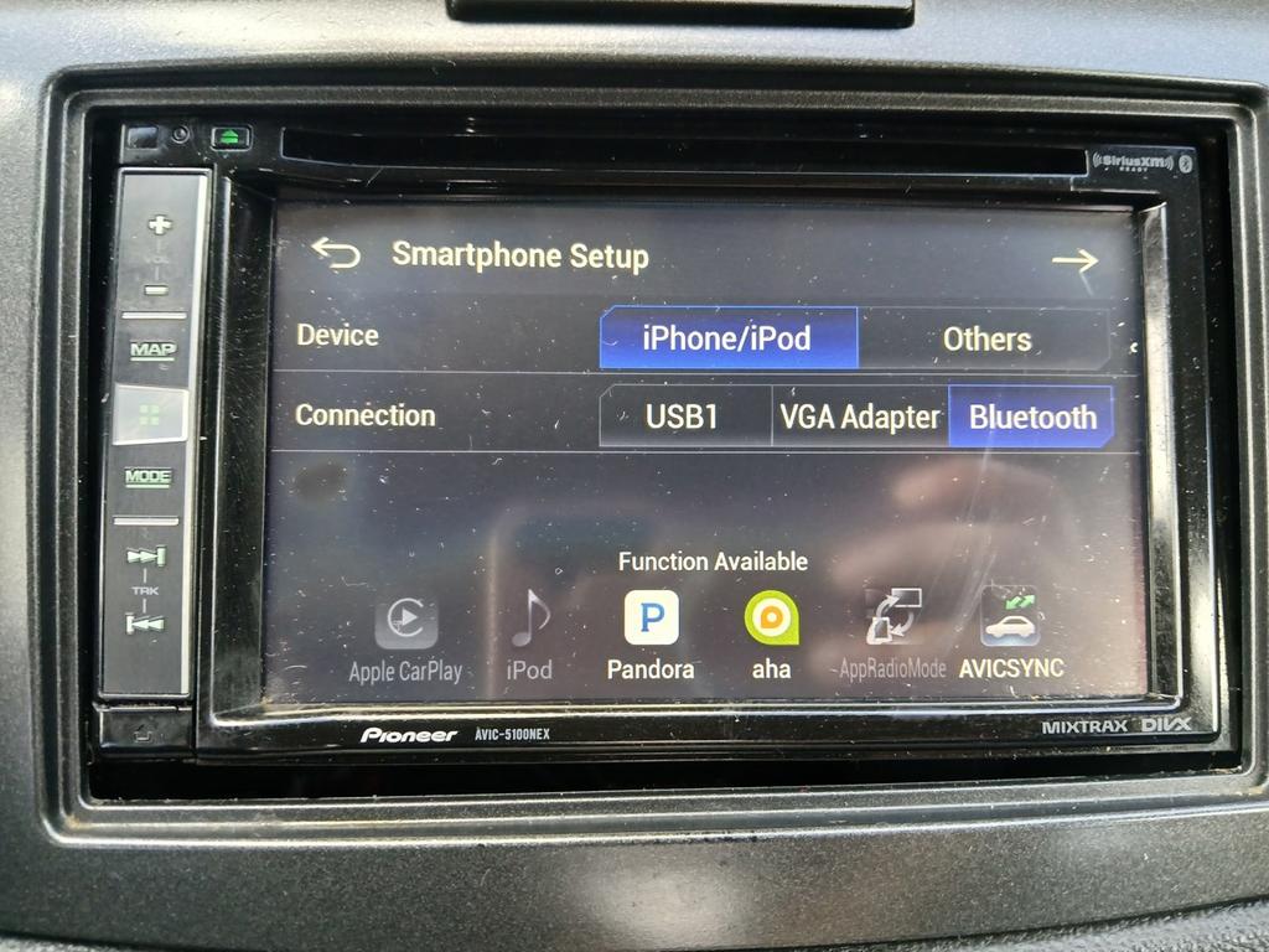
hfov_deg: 67.3
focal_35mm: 26
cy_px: 476
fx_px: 953
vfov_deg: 53.1
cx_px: 634
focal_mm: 3.98
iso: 160
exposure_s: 1/60
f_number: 1.8
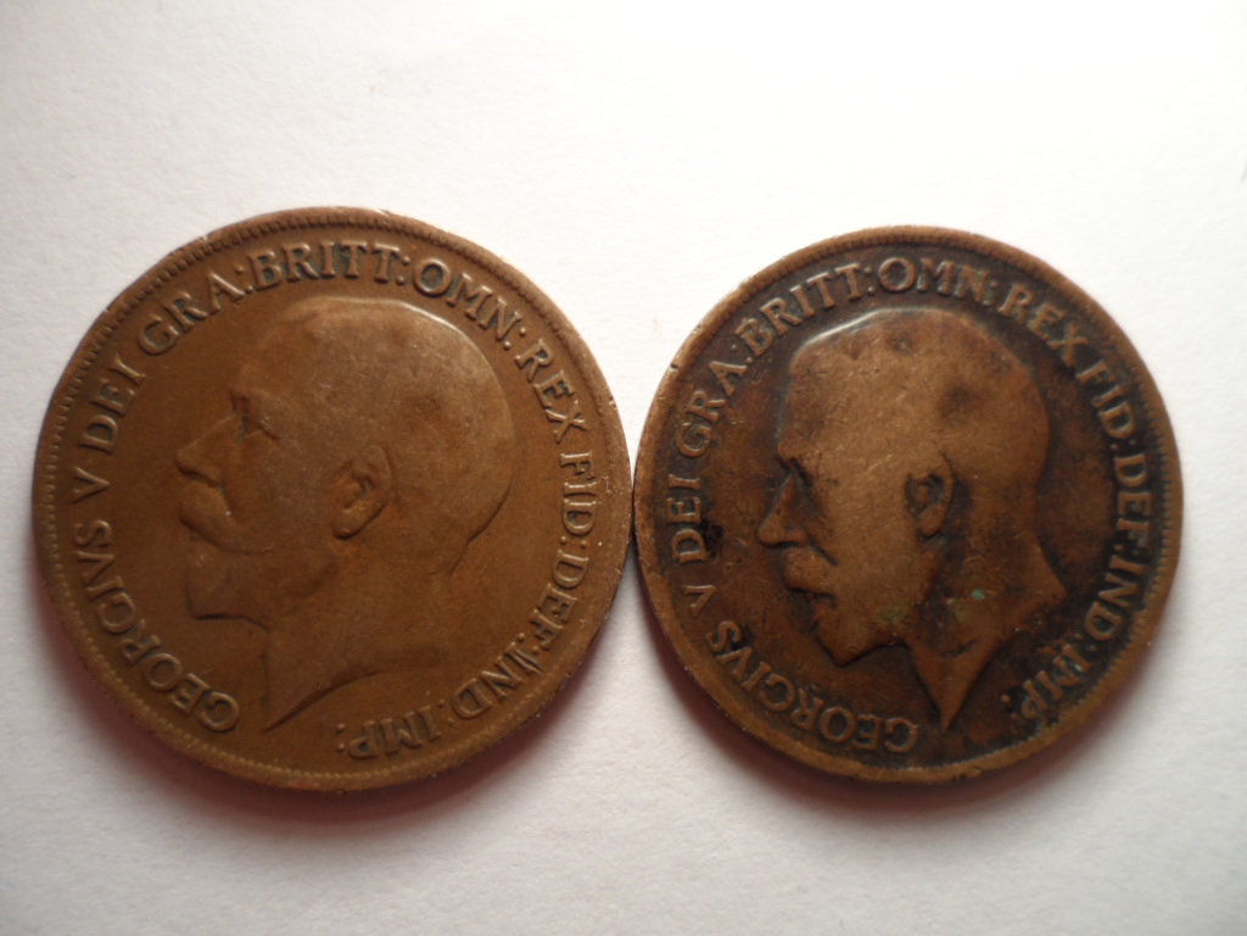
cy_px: 468
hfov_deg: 67.3
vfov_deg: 53.1
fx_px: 937
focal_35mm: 26
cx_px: 624
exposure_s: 1/30
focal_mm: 4.9
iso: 80
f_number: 3.3
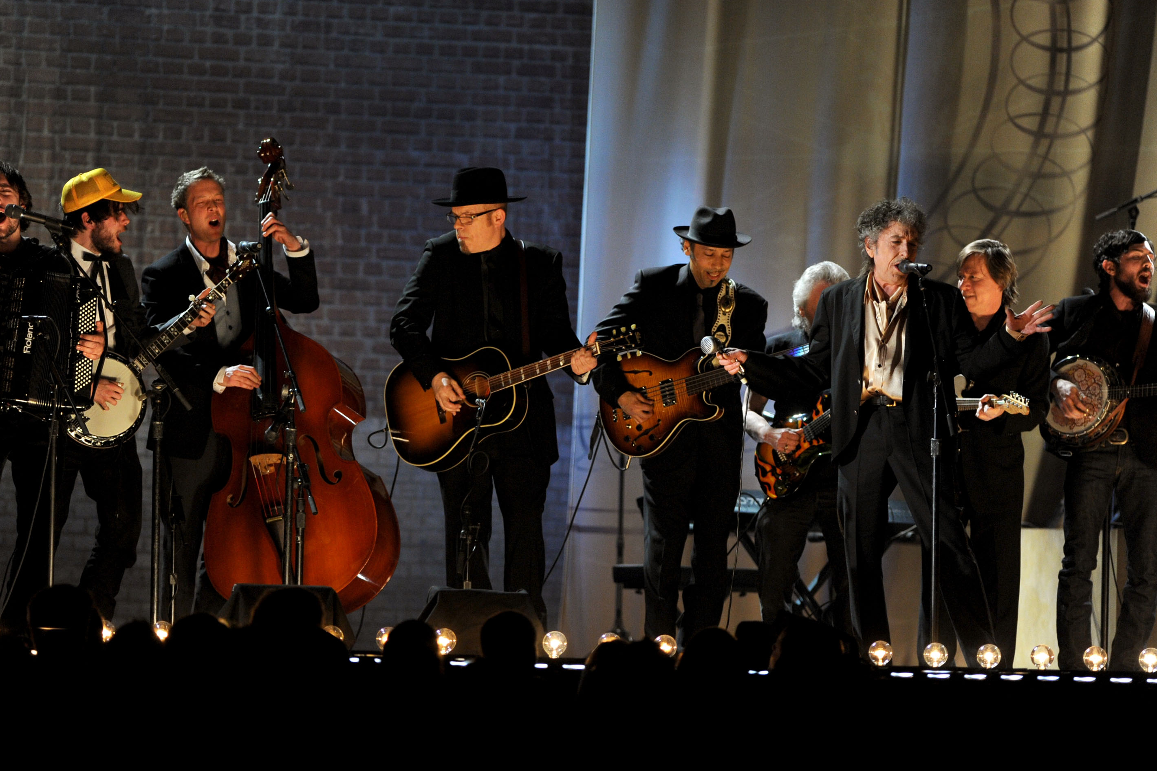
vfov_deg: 4.3
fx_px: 10184
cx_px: 579
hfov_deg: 6.5
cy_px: 384
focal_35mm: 317
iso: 2500
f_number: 2.8
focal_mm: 300
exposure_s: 1/320
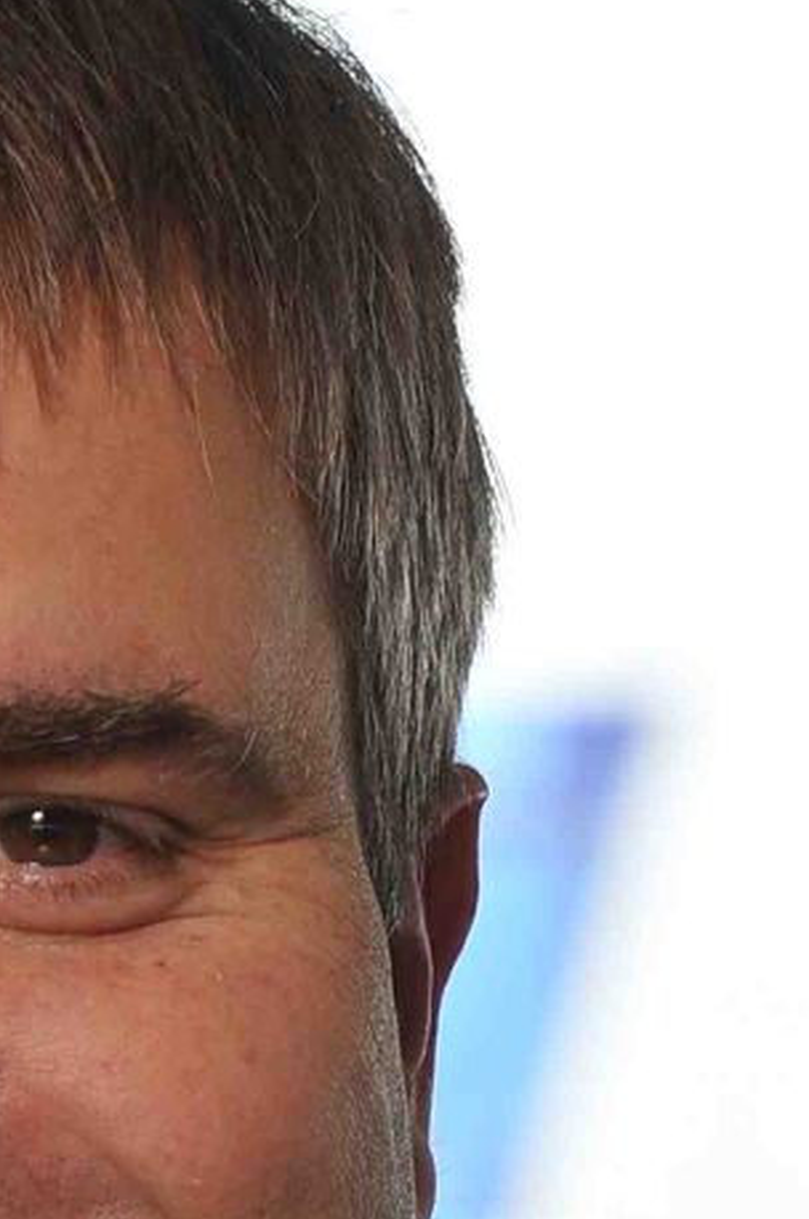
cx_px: -117
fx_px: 19279
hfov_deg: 2.4
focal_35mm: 570
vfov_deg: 3.6
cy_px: 2009
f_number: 5.6
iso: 200
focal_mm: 85
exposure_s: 1/160
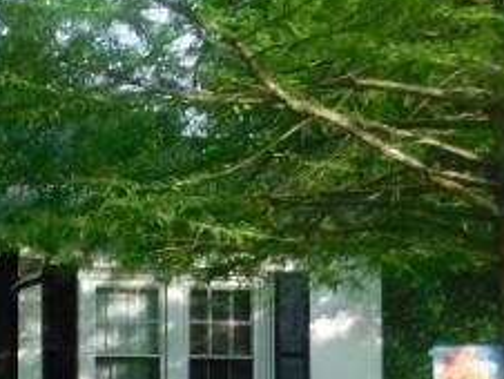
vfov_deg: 22.0
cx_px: -80
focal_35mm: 65
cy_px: 361
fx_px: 947
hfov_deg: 26.8
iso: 125
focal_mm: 4
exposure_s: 1/160
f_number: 3
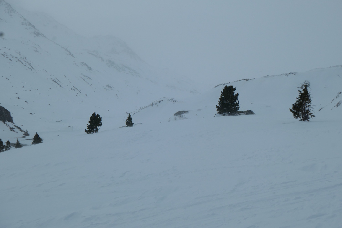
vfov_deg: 24.2
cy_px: 114
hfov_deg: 35.6
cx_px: 171
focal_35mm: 56
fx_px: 532
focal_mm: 20.4
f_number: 8
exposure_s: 1/1000
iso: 200
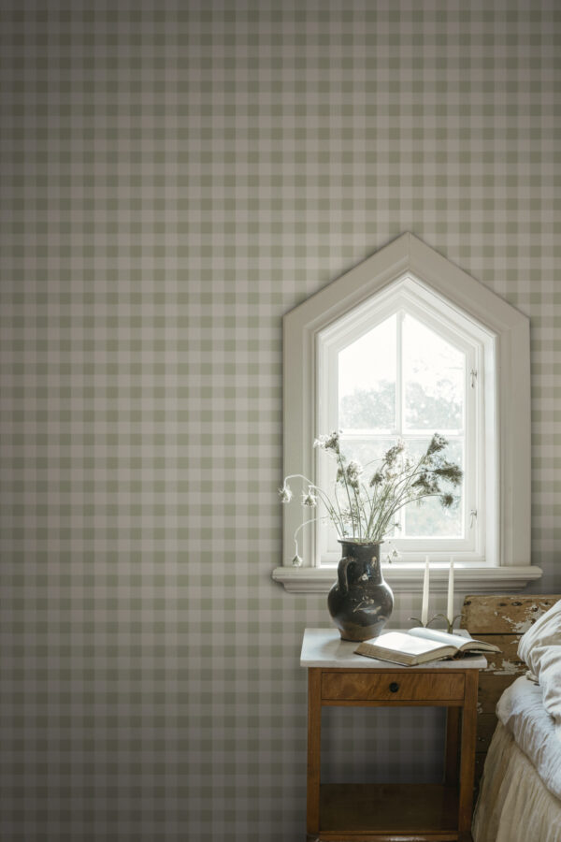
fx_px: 1169
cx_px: 280
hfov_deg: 27.0
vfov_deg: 39.6
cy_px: 421
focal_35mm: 50
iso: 400
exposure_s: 1/100
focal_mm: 50
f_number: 5
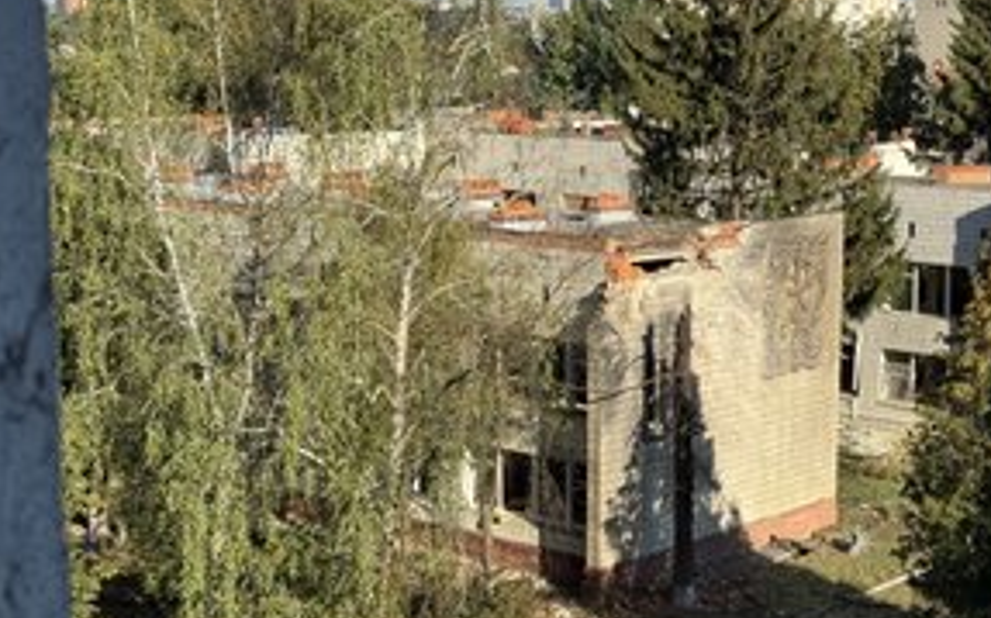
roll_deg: -0.4
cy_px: 352
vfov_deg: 18.3
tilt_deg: -9.2
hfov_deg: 28.7
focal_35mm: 71
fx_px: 1916
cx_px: 684
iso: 64
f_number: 1.78
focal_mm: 6.76
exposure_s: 1/2717
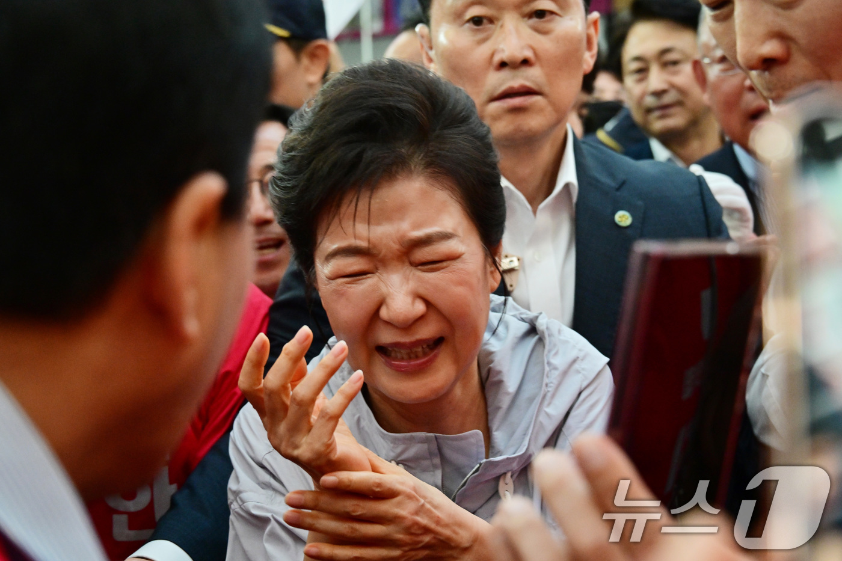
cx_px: 421
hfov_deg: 28.8
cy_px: 280
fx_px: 1637
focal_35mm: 70
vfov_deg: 19.5
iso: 4000
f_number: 7.1
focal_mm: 70
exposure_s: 1/320
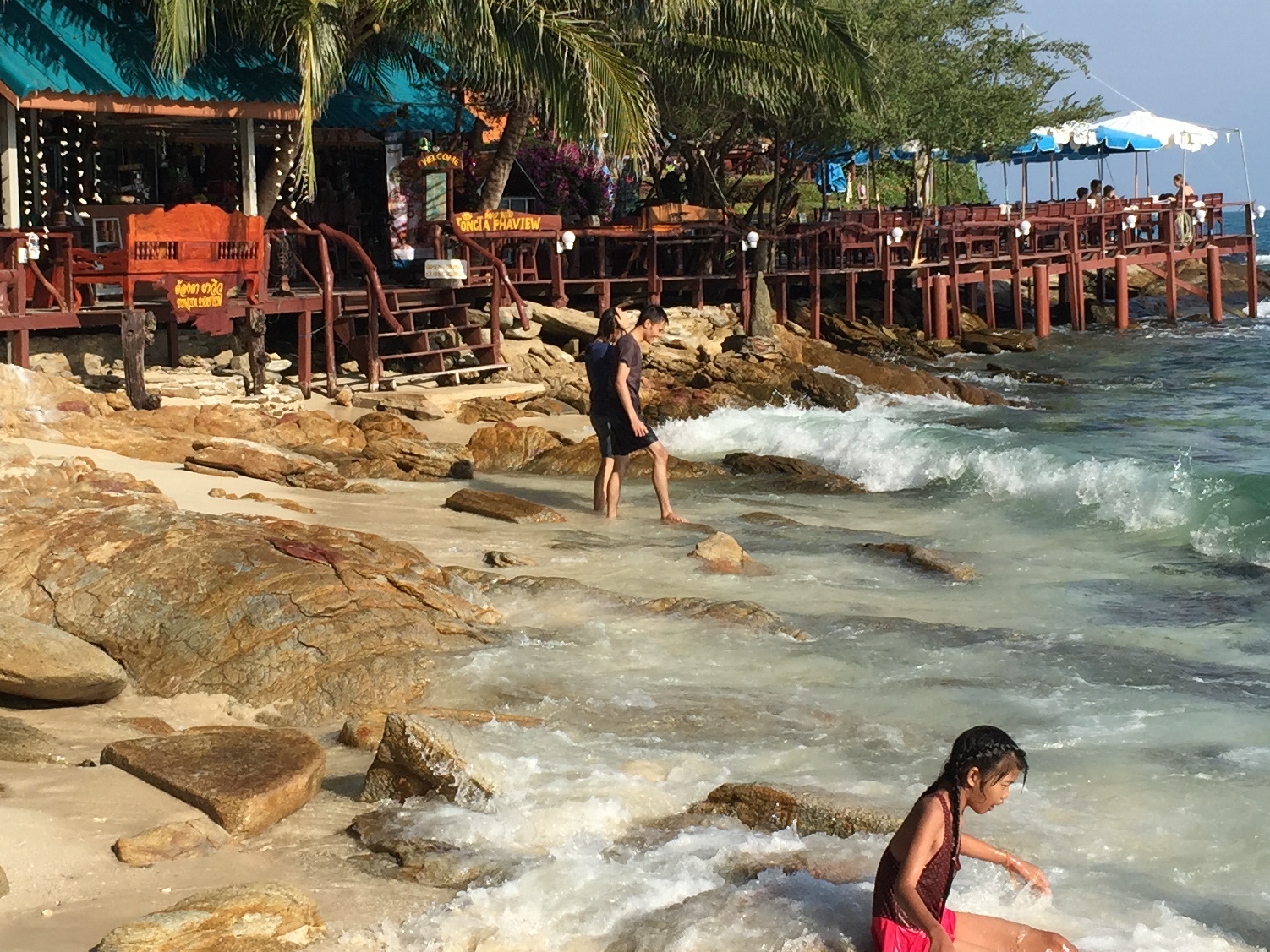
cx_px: 548
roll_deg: +0.5
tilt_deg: -2.5
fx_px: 2312
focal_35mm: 63
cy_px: 353
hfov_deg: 30.7
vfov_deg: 23.2
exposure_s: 1/1799
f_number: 2.2
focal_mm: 4.15
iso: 32
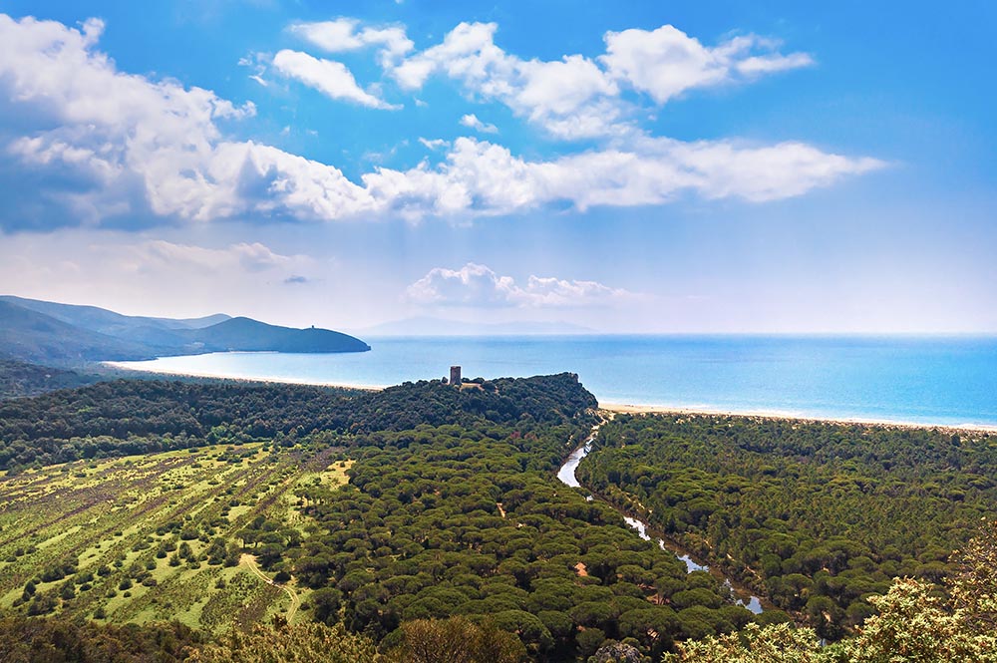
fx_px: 830
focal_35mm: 30
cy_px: 332
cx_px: 498
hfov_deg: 62.0
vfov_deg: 43.5
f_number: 5.6
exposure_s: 1/1600
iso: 200
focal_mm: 20
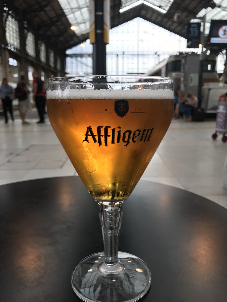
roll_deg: -0.4
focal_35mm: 29
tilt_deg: -11.6
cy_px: 154
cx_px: 116
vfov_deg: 61.7
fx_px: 254
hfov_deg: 48.2
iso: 25
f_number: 1.8
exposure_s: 1/50
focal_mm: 3.99
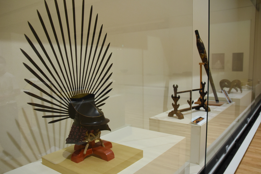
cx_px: 130
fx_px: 218
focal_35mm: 30
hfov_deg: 61.9
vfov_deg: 43.6
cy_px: 87
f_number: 4.5
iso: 800
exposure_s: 1/80
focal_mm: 20
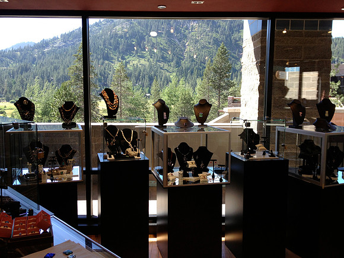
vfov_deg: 40.7
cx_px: 172
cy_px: 129
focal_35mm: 35
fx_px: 348
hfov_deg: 52.6
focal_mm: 4.28
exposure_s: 1/120
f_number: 2.4
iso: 50
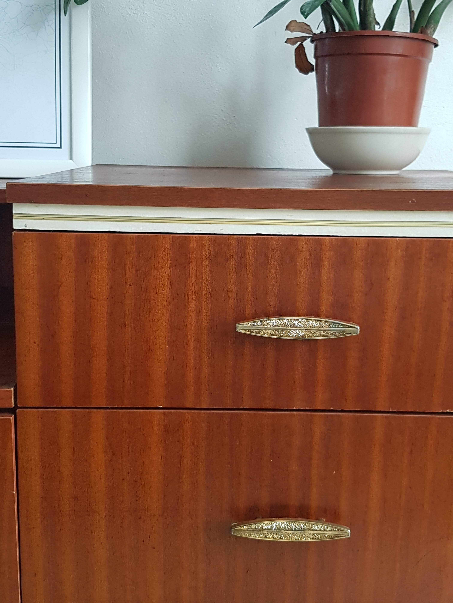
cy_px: 302
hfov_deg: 53.1
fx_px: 454
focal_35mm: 26
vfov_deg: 67.3
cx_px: 226
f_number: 1.7
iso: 160
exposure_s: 1/60
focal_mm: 4.2
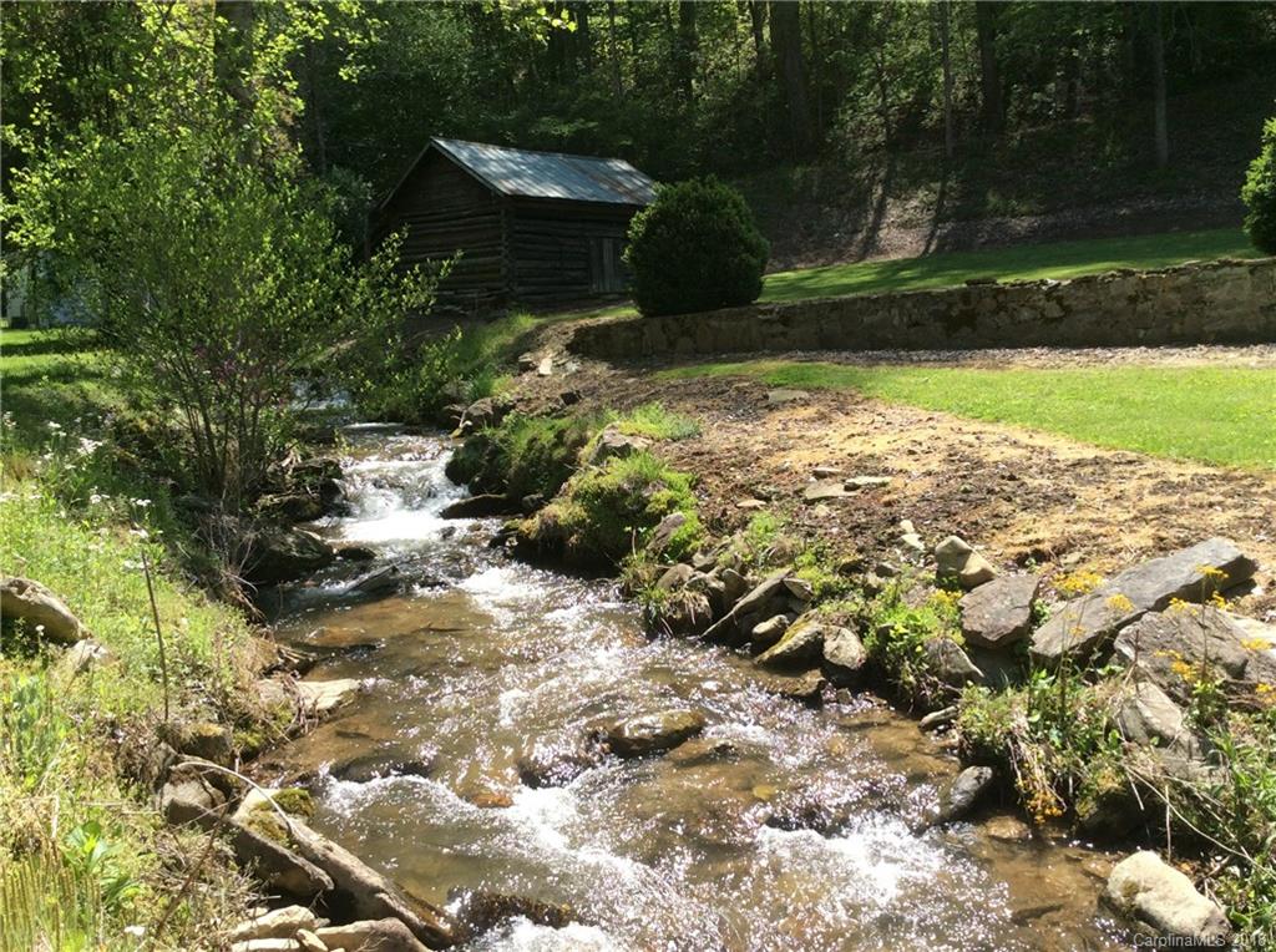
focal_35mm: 33
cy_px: 476
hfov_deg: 55.4
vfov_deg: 42.8
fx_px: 1214
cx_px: 638
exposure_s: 1/706
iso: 32
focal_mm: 3.3
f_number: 2.4
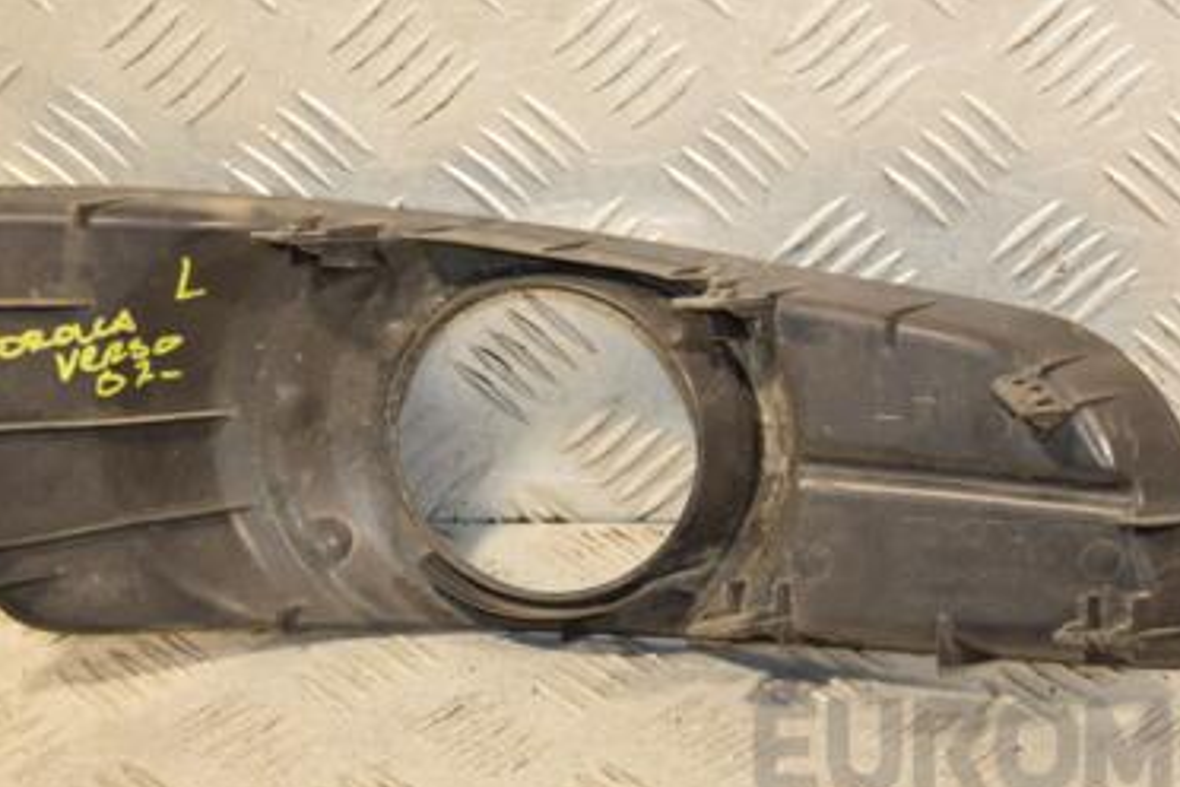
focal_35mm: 116
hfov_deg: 17.6
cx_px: 695
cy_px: 324
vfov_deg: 11.8
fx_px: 3802
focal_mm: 48
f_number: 5.6
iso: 800
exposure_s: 1/200
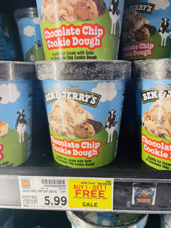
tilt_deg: -13.8
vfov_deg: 67.3
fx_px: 171
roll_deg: +0.2
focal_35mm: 26
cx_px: 86
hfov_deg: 53.1
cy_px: 114
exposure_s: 1/120
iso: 80
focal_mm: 4.2
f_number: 1.6
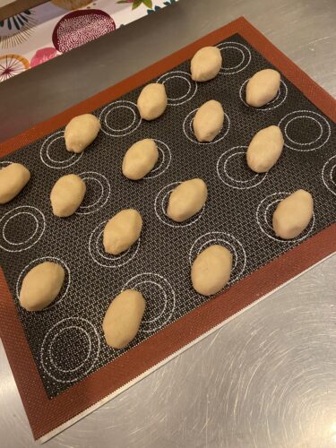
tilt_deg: -63.2
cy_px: 224
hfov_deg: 53.1
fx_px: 336
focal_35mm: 26
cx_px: 168
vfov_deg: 67.3
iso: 500
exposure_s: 1/33
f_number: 1.8
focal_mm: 4.25
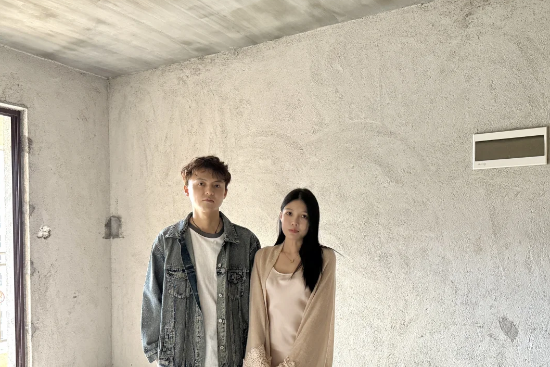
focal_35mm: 34
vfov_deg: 38.4
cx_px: 279
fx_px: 519
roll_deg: -0.7
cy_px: 251
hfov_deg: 55.8
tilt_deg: -0.7
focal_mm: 6.76
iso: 500
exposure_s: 1/60
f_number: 1.78
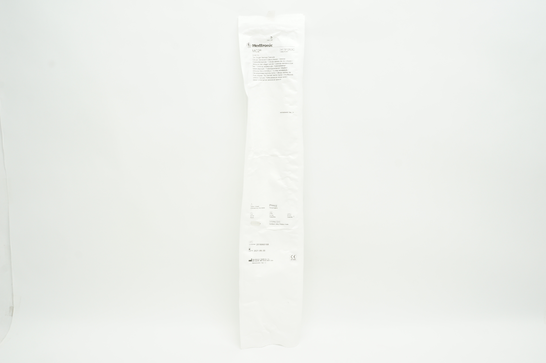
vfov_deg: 43.5
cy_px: 182
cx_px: 273
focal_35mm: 30
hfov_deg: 62.0
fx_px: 455
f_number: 11
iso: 400
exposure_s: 1/15
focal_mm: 20
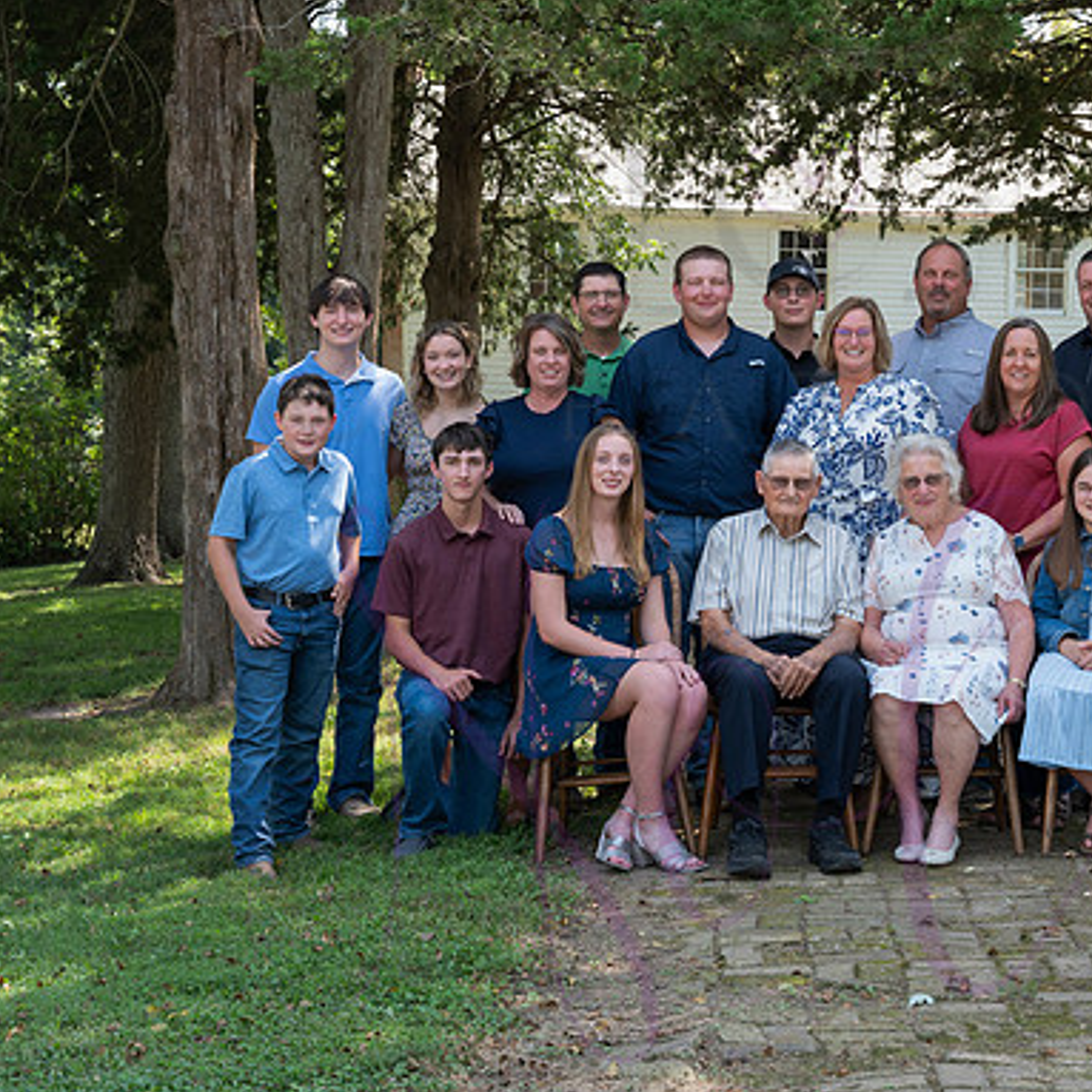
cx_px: 818
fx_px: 2391
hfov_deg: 25.4
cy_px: 546
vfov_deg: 25.7
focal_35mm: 67
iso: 400
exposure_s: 1/125
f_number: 8
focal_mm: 52
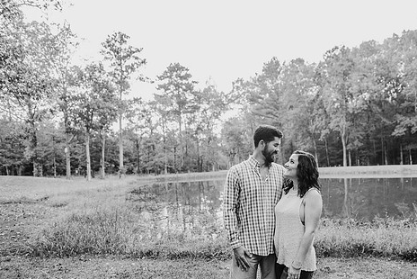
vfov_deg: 43.4
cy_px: 171
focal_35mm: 30
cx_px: 243
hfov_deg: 61.5
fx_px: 348
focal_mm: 24
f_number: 2.5
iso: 1000
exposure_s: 1/125
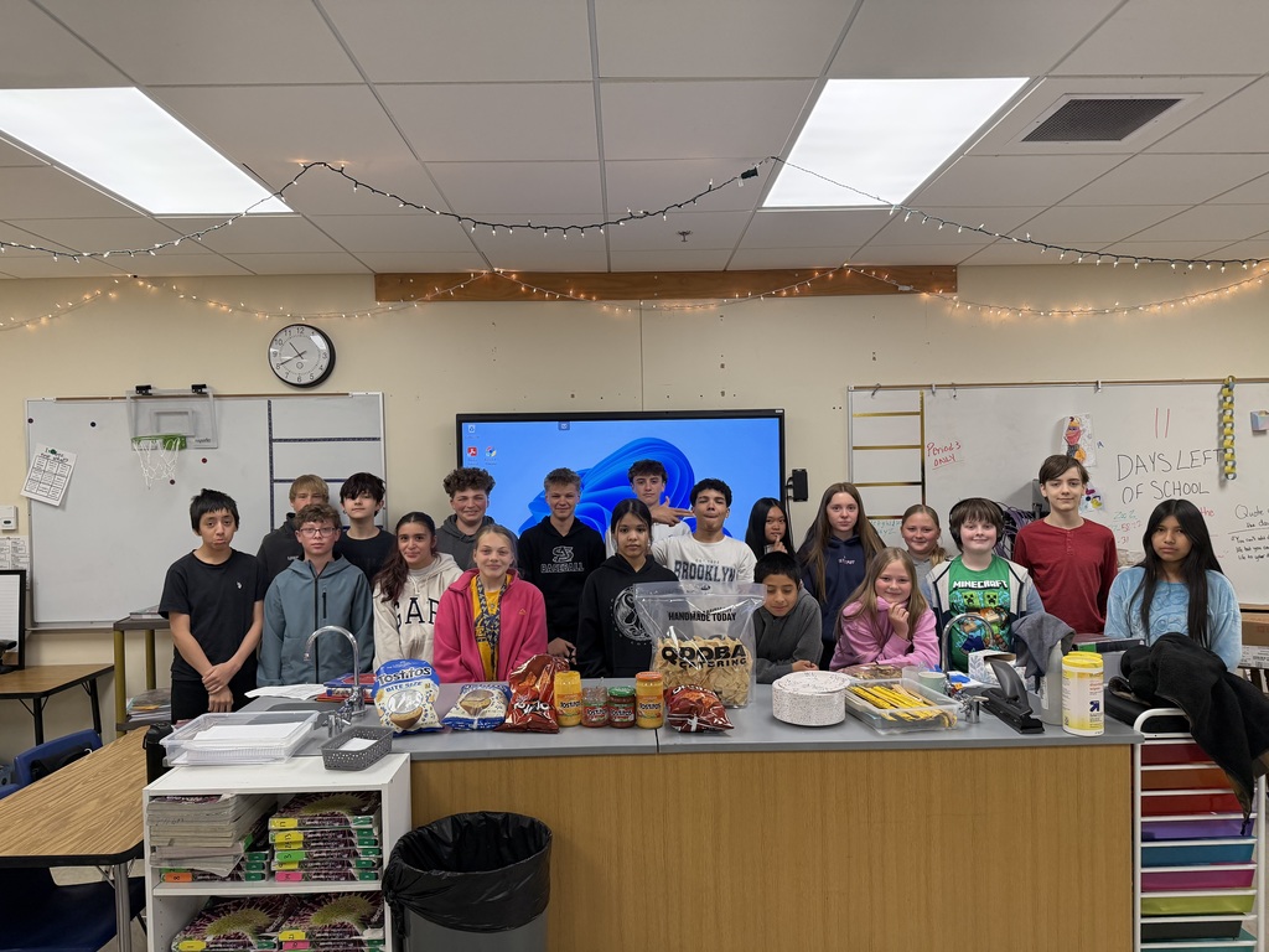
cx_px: 634
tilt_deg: -0.4
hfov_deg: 71.6
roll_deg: +1.0
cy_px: 476
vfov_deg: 56.8
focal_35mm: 24
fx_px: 880
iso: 200
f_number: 1.78
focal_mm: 6.76
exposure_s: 1/170
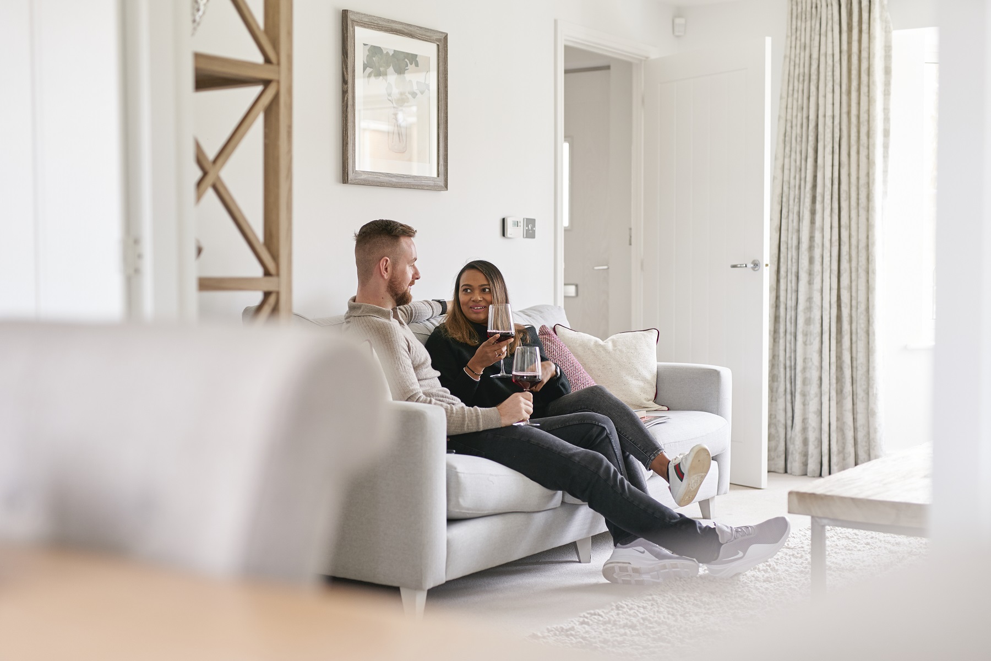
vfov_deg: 27.0
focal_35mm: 50
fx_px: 1376
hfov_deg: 39.6
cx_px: 496
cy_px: 330
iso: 500
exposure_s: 1/100
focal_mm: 50
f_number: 2
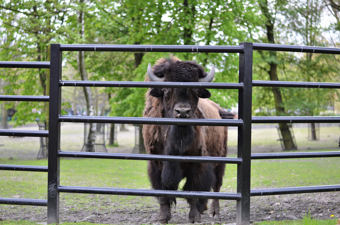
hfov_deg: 27.0
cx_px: 170
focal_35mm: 75
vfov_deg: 18.1
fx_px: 707
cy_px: 112
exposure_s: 1/400
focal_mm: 50
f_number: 1.8
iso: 100
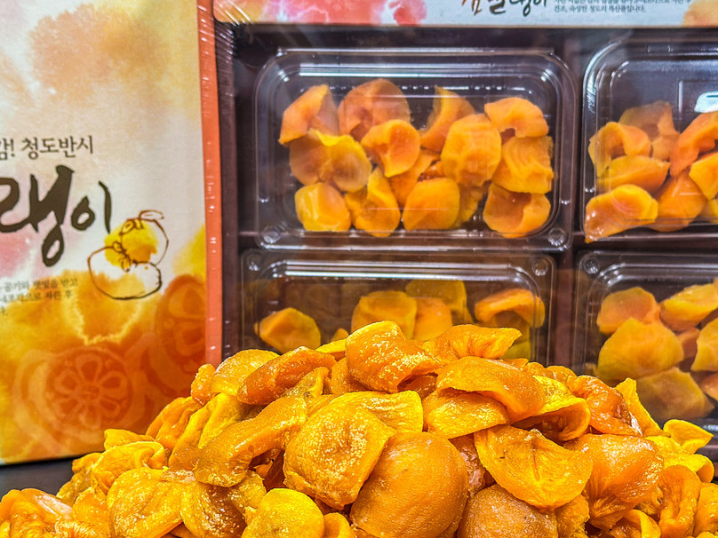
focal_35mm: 76
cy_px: 380
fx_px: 1576
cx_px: 355
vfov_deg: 19.3
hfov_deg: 25.7
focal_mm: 6.86
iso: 125
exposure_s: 1/60
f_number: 1.8
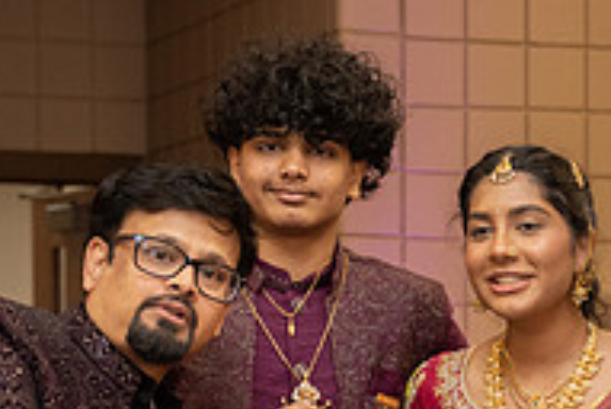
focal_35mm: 144
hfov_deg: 14.1
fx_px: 2448
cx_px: 521
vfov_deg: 9.4
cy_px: 490
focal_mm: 47
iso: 1250
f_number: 3.5
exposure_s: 1/160
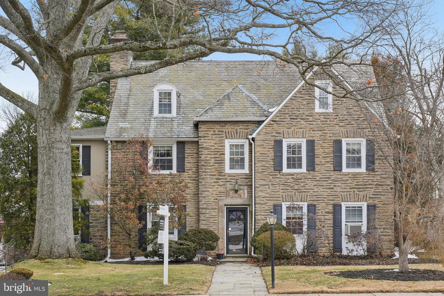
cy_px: 148
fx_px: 580
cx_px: 222
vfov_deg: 28.7
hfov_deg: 41.9
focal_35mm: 47
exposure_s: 1/50
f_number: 8
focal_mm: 47
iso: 160
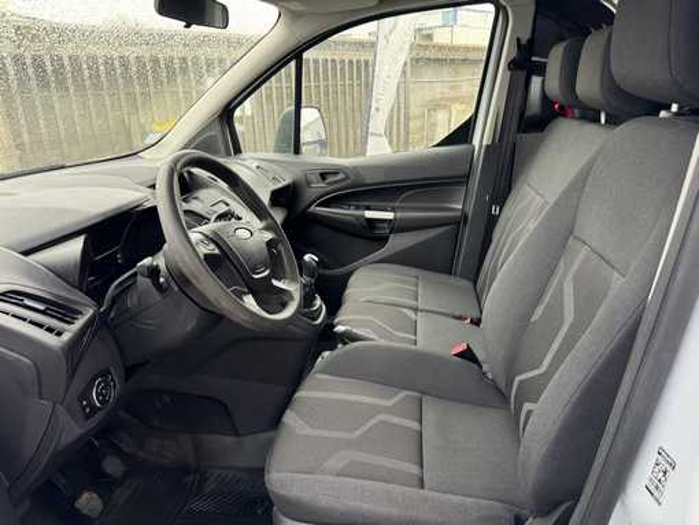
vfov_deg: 56.9
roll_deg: +1.4
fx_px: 485
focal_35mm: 24
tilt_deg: -17.8
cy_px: 262
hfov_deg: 71.6
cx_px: 350
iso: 200
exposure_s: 1/83
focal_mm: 6.76
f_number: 1.78
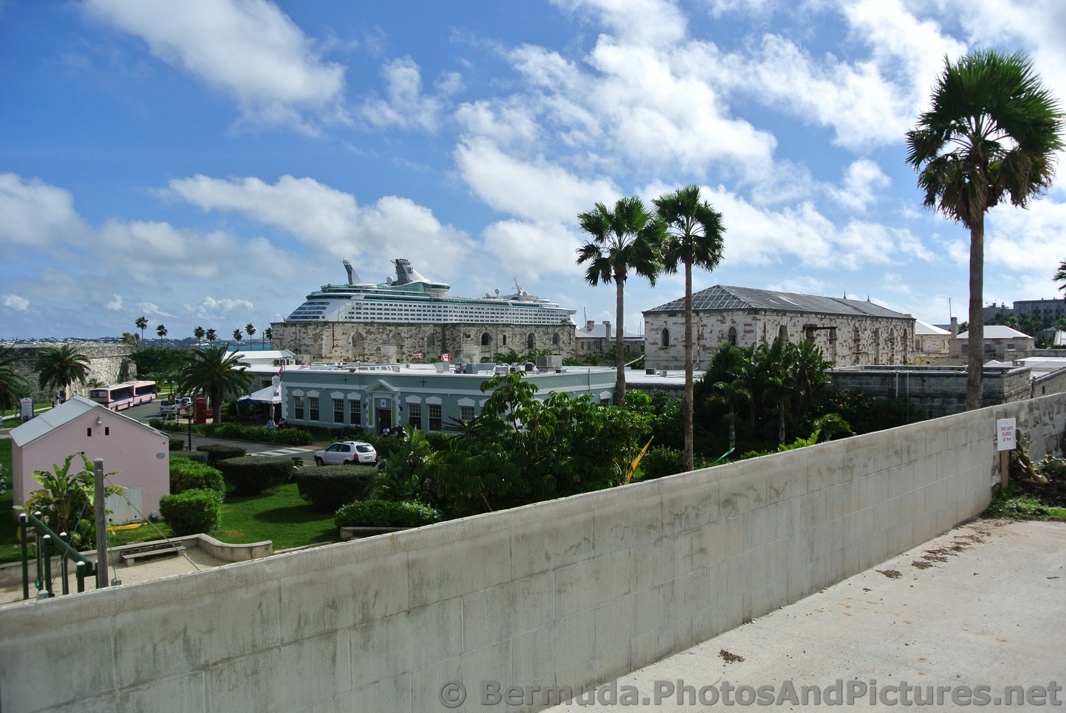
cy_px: 356
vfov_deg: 48.0
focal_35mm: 27
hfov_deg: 67.3
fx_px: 800
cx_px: 533
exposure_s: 1/1250
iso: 100
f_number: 5
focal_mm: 10
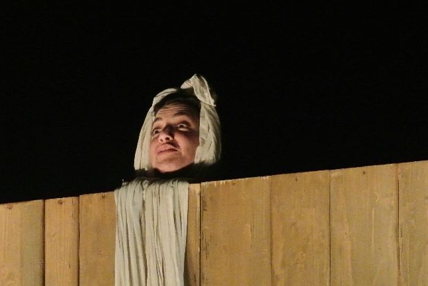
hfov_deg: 6.4
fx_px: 3856
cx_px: 173
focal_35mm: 324
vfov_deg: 4.3
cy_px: 151
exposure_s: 1/200
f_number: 5.3
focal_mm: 97.2
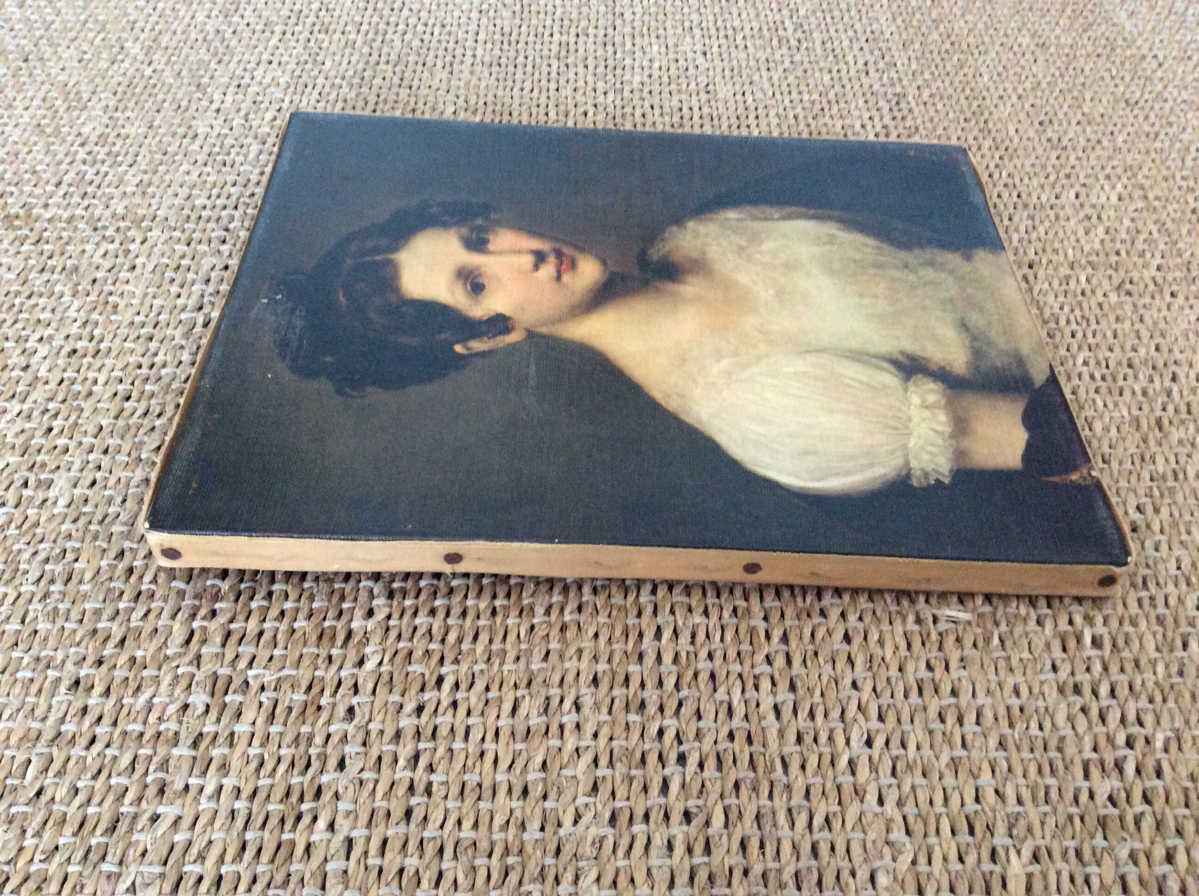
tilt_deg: -47.4
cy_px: 448
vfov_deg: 44.1
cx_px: 600
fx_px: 1107
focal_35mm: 32
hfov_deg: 56.9
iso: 320
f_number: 2.4
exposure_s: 1/25
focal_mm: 3.3
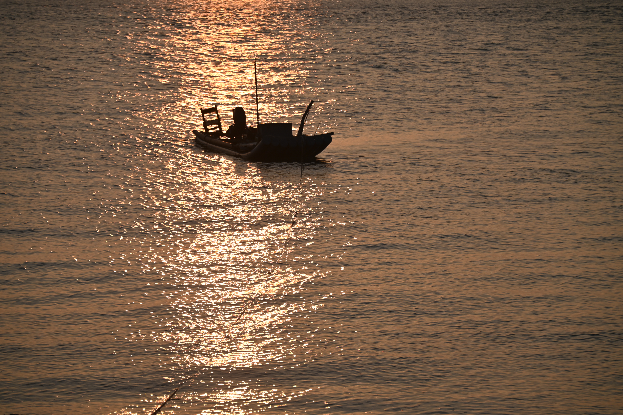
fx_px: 2767
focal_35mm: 160
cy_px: 208
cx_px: 312
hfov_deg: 12.8
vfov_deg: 8.6
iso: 100
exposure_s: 1/1000
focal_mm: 160
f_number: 5.6
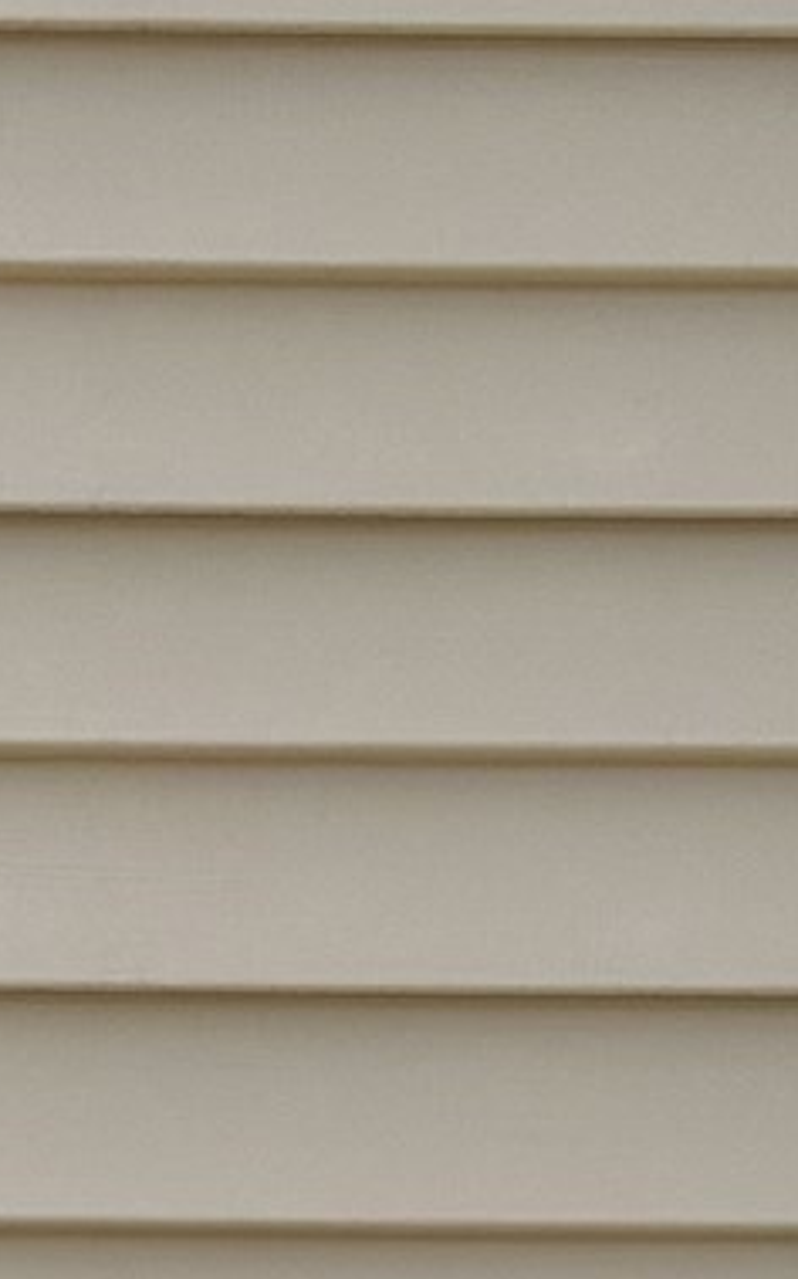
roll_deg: -0.3
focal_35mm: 207
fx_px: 7208
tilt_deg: +4.6
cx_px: -703
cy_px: 2473
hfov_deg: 6.2
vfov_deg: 9.5
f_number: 1.78
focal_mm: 6.76
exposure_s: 1/4587
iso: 80
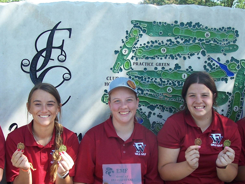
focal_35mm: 73
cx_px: 117
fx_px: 517
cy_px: 121
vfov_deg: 20.1
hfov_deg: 26.7
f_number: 3.2
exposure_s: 1/180
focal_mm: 8
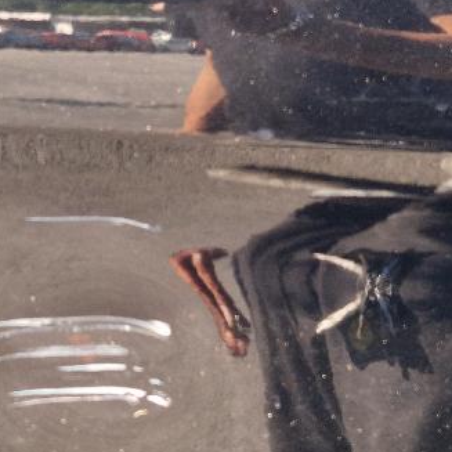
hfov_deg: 15.3
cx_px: 19
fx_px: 1655
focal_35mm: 112
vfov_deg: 15.6
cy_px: 199
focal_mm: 5.4
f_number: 1.8
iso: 50
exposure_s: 1/100
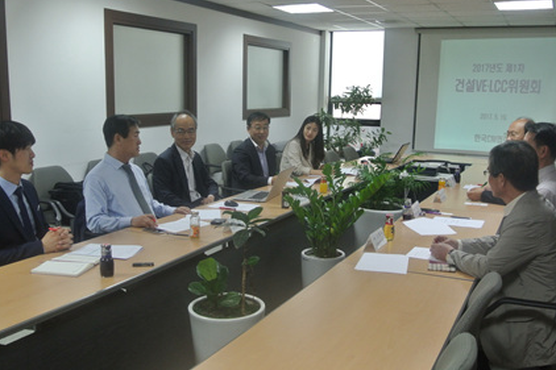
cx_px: 277
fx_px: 571
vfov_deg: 35.9
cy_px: 199
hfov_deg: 51.9
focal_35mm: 37
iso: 400
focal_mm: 11.4
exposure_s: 1/100
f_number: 3.5
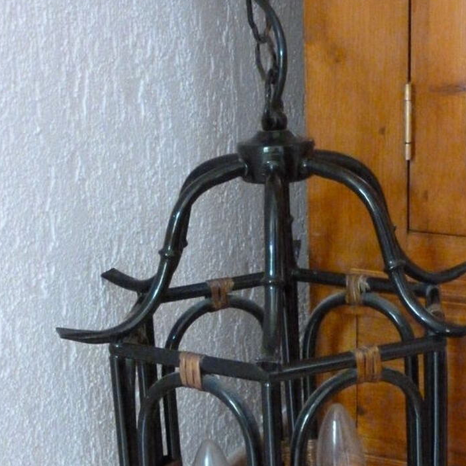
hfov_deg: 19.9
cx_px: 228
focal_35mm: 87
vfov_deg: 19.6
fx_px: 1325
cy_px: 405
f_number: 4.3
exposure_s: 1/15
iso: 1600
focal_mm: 9.4
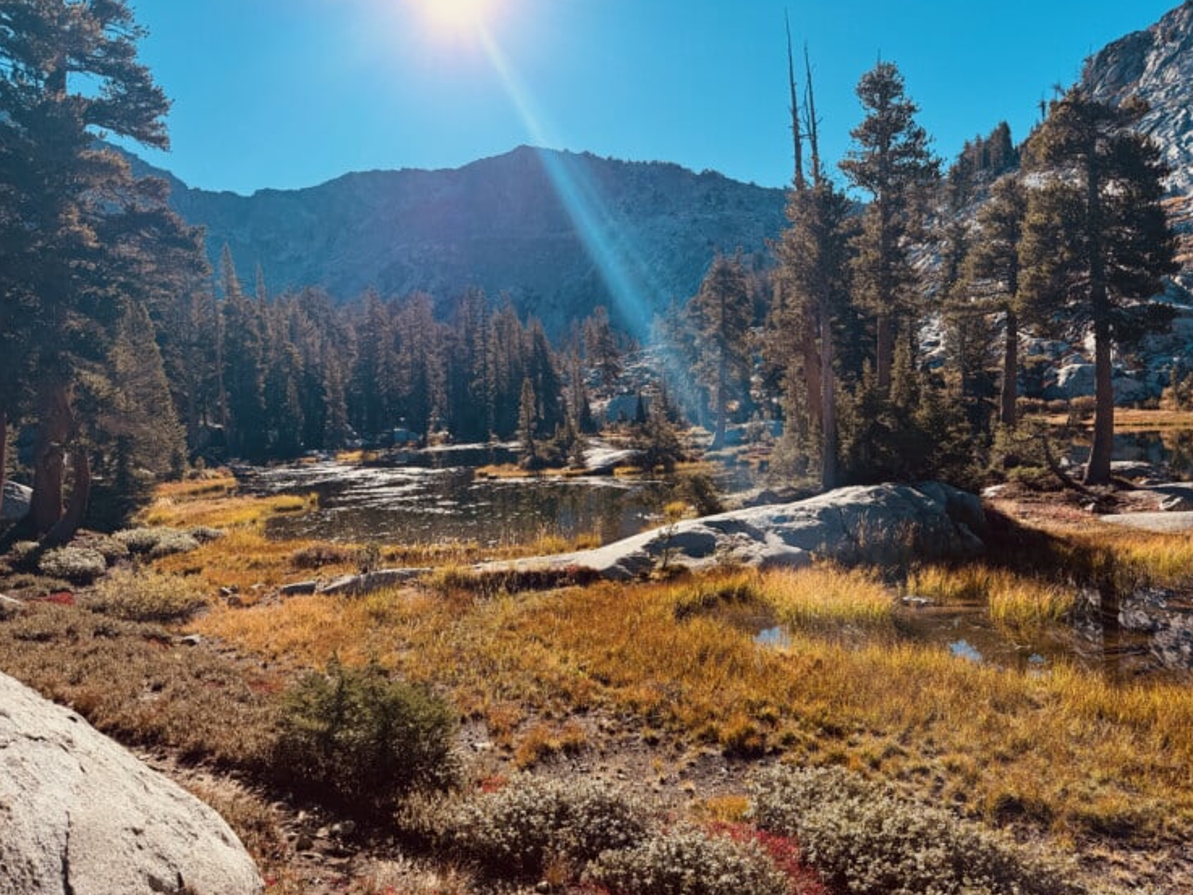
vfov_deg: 54.9
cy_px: 445
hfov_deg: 69.4
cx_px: 588
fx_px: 862
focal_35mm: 25
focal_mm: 6.76
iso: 100
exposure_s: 1/3584
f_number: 1.78
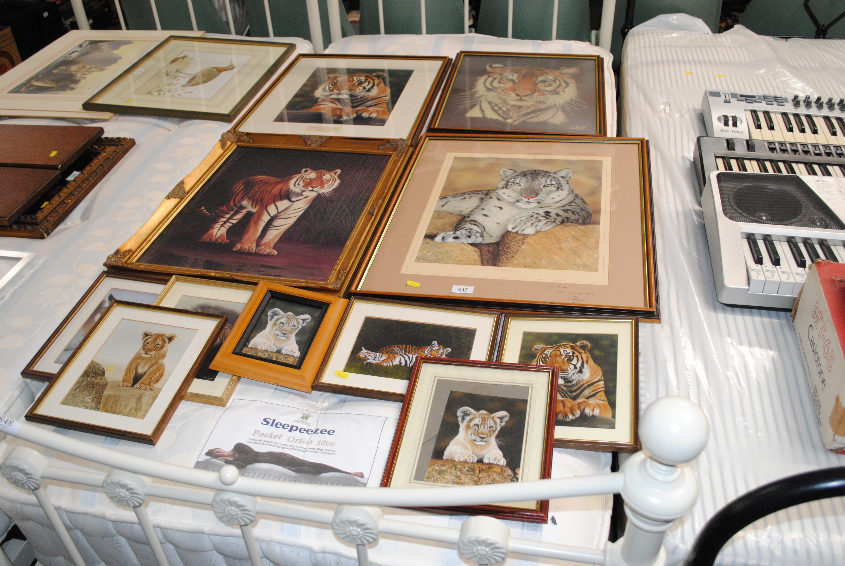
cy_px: 283
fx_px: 705
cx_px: 422
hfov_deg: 61.9
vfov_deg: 43.7
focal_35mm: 30
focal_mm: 20
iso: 800
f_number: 5
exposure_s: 1/100
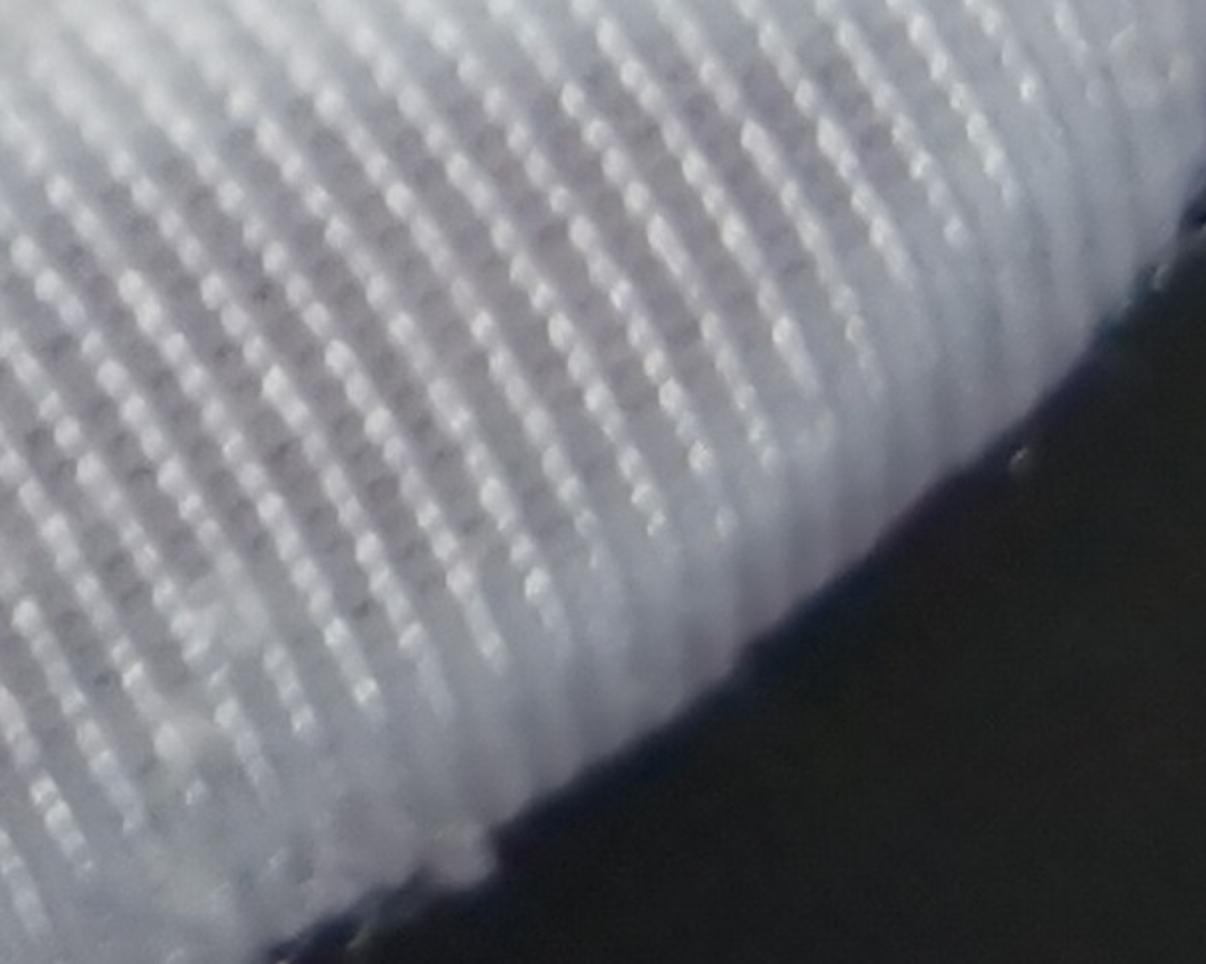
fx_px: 4495
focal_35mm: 126
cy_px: -881
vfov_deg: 11.2
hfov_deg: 13.2
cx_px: -1212
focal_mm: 2.26
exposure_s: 1/100
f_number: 2.2
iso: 80
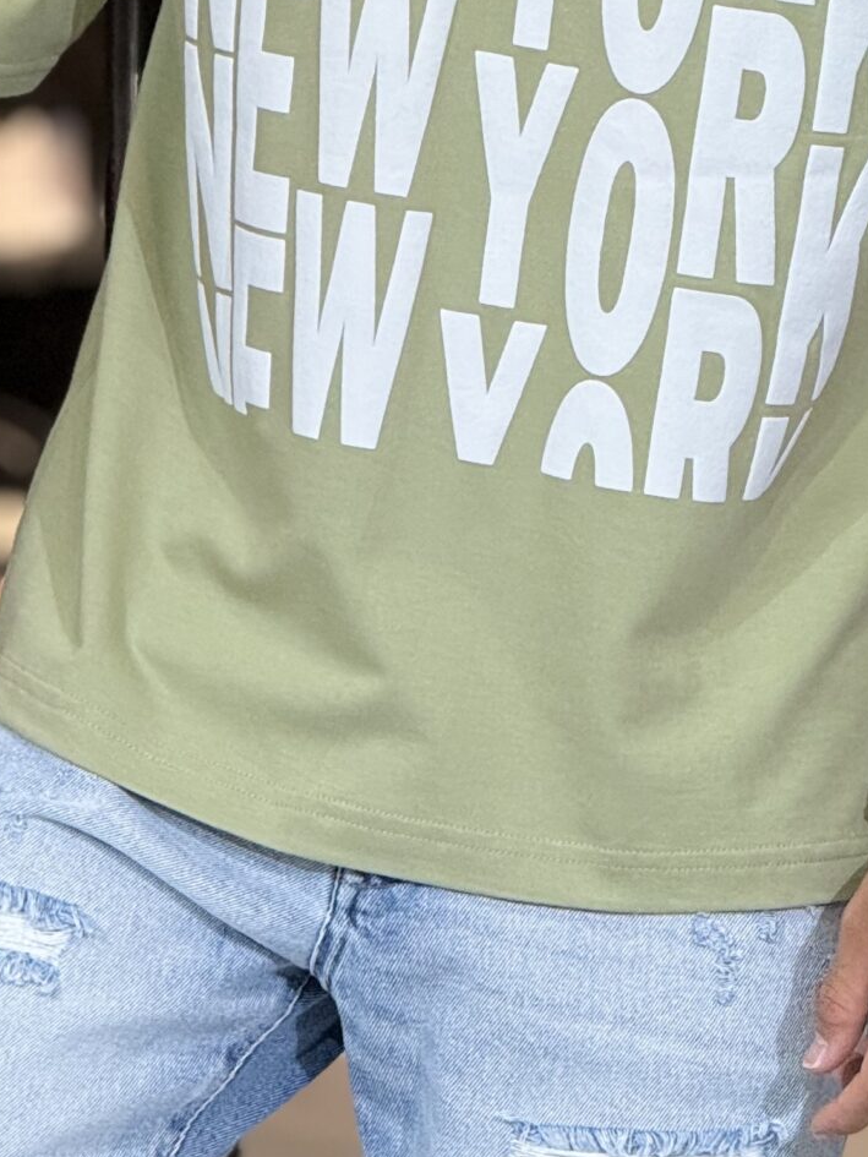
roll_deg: -1.0
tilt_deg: -5.1
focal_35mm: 325
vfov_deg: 6.1
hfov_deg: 4.6
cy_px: 6
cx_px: 569
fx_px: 10863
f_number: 2.8
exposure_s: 1/100
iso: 125
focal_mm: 15.66
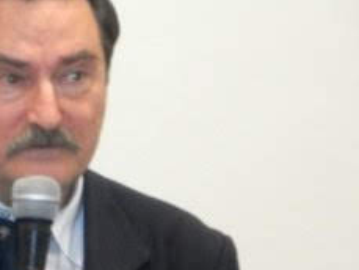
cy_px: 218
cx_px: 38
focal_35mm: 379
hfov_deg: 5.2
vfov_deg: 3.9
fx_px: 3933
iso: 1250
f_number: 5.9
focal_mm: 32
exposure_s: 1/50
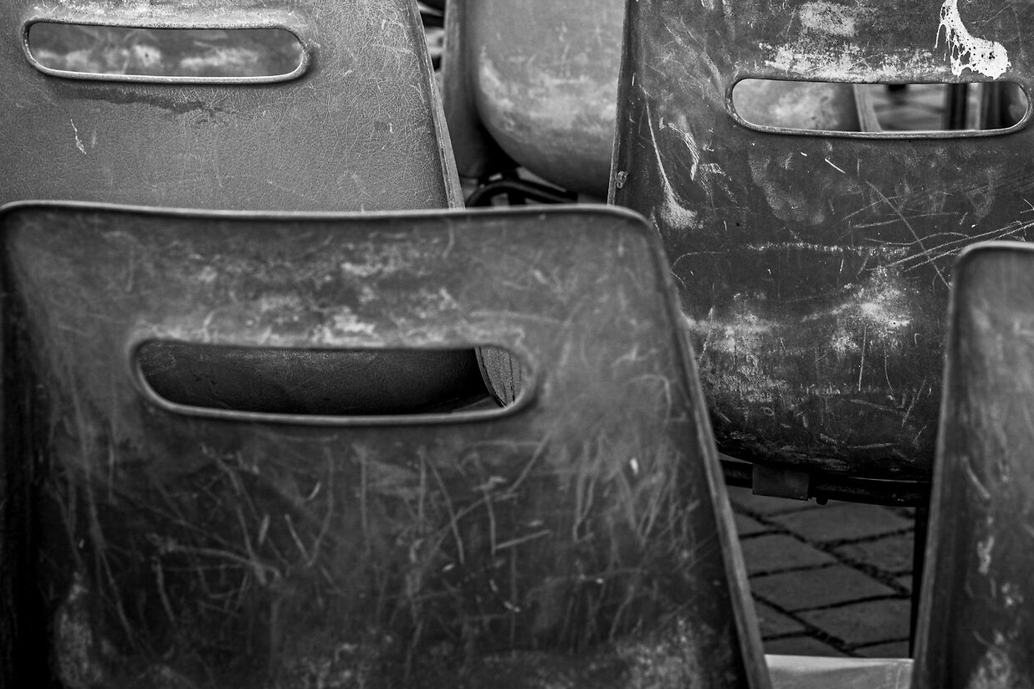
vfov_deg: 8.3
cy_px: 63
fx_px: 4739
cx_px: 902
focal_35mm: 165
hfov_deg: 12.4
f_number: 8
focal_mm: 85
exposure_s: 1/30
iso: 160
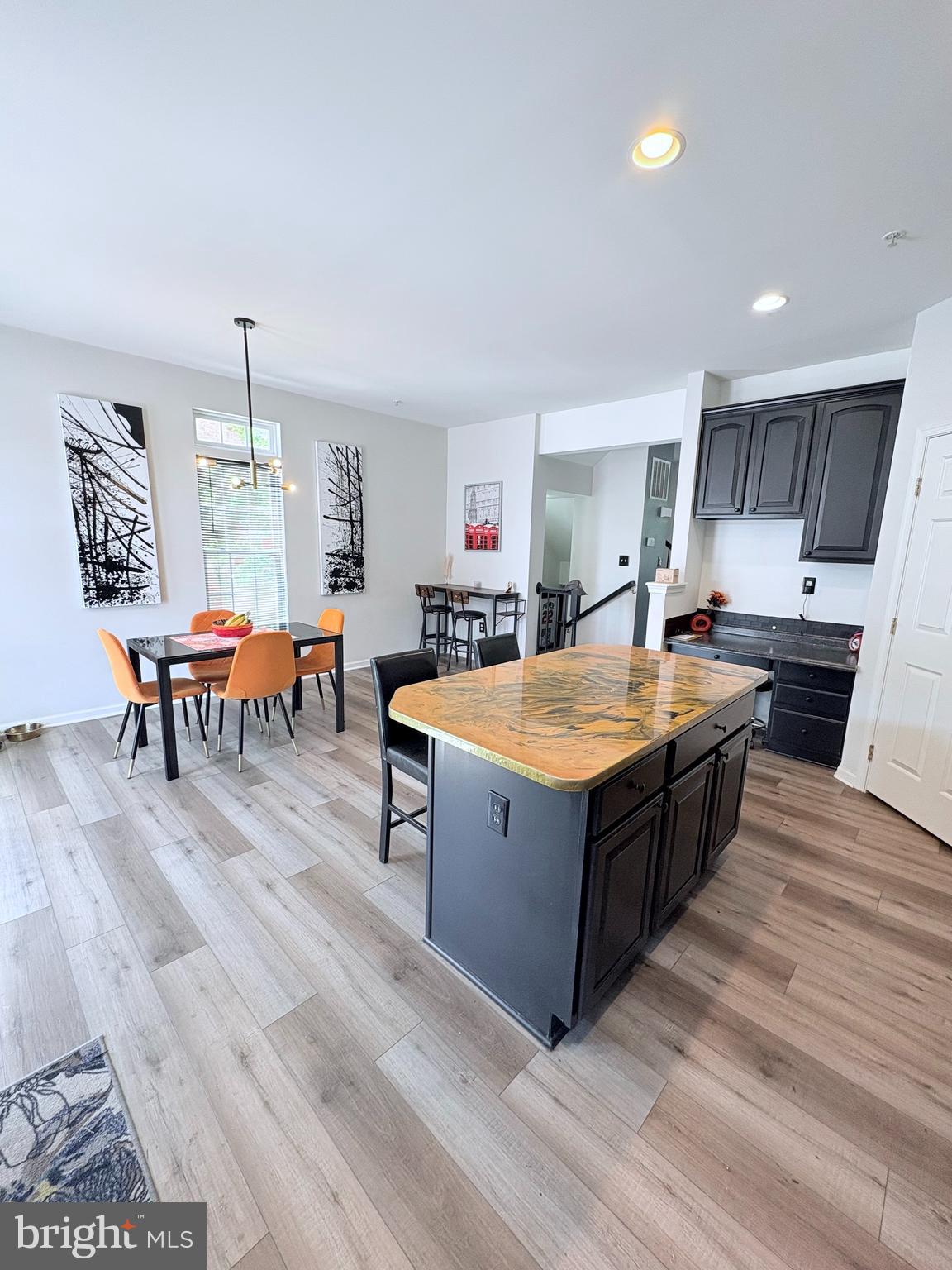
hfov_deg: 85.7
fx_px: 513
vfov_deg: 102.1
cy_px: 635
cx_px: 476
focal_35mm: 14
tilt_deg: -10.0
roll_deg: -1.9
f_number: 2.2
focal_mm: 2.22
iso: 160
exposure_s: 1/60
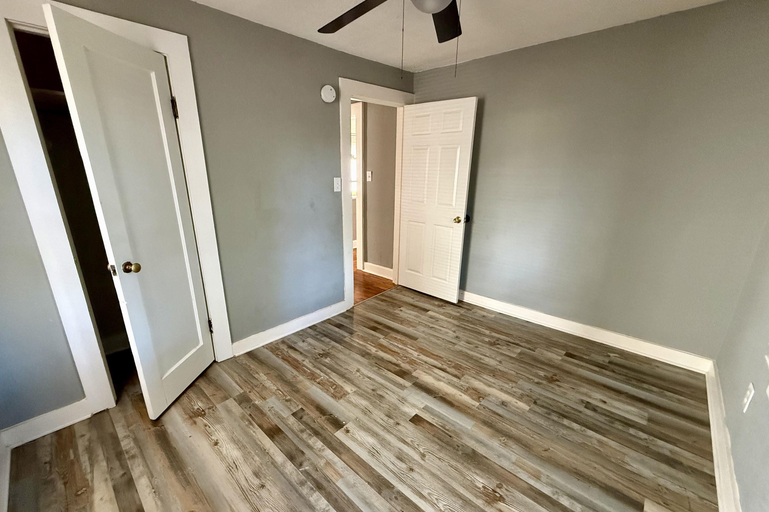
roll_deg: -0.1
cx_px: 374
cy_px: 267
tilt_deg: -16.8
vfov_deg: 77.3
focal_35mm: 15
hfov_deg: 100.4
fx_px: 320
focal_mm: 2.22
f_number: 2.2
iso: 800
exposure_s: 1/60
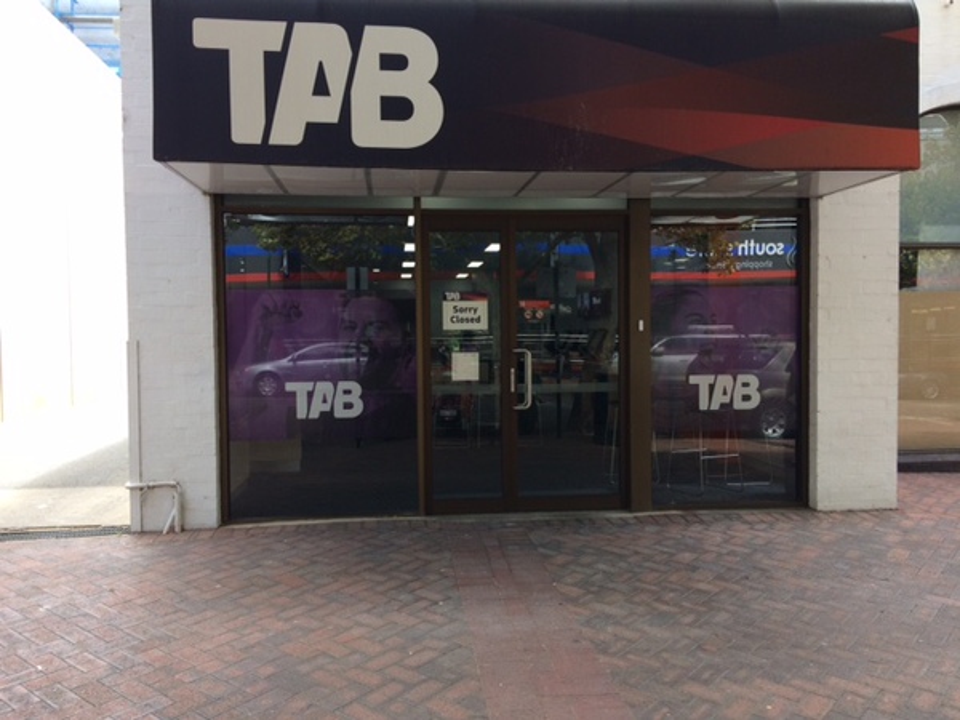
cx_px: 480
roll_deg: +1.3
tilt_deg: -3.0
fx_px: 804
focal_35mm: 29
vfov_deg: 48.2
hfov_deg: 61.7
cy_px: 360
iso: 32
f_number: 2.2
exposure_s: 1/178
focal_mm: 4.15
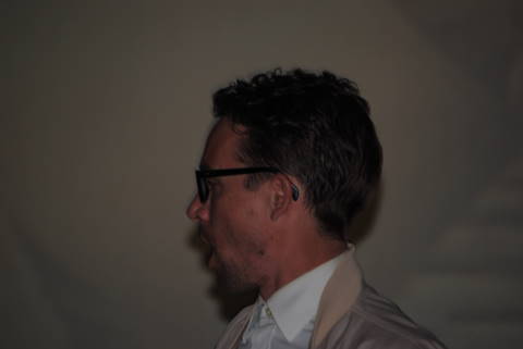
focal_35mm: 300
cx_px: 262
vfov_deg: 4.6
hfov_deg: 6.9
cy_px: 174
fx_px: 4362
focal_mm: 200
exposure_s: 1/60
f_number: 5.6
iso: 200
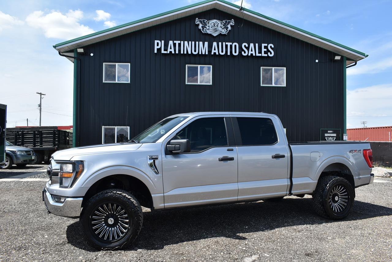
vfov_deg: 48.0
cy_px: 131
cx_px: 196
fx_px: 294
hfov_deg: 67.3
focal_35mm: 27
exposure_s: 1/250
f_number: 8
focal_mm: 18
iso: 100
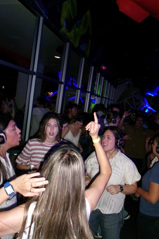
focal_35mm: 30
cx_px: 83
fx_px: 199
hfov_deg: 43.6
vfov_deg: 61.9
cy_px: 117
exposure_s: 1/50
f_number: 3.9
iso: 640
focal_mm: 5.1
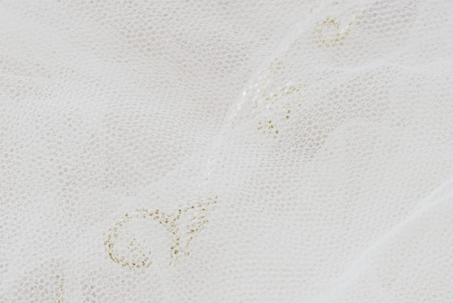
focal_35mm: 493
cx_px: -425
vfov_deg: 2.8
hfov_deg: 4.1
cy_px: 332
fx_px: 6205
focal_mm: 105
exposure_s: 1/25
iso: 100
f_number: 5.6
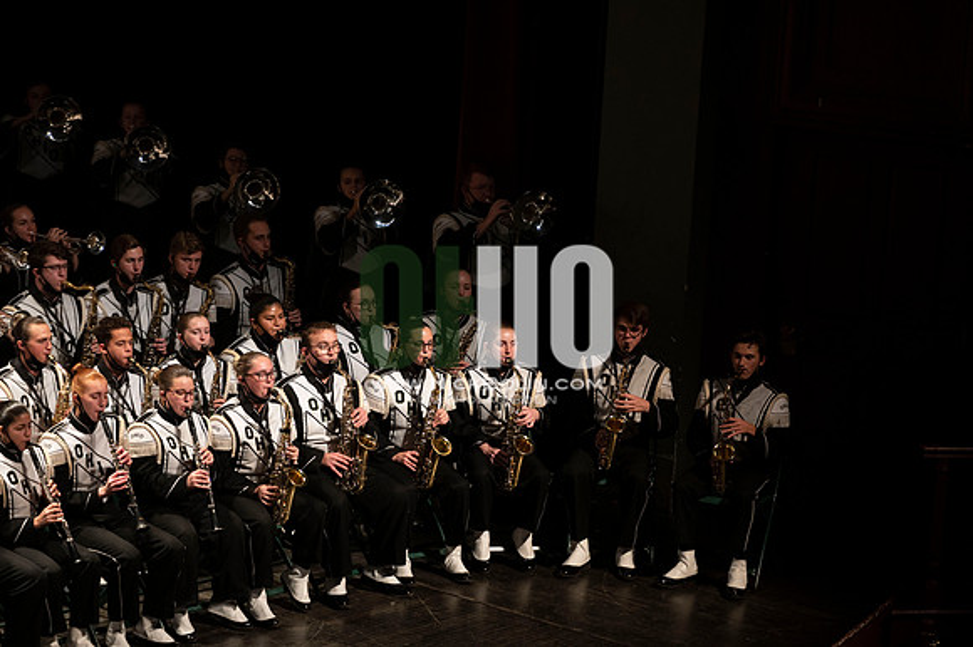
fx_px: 5402
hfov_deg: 10.3
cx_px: 486
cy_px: 324
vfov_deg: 6.9
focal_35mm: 200
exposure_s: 1/500
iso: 2500
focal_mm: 200
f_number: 2.8
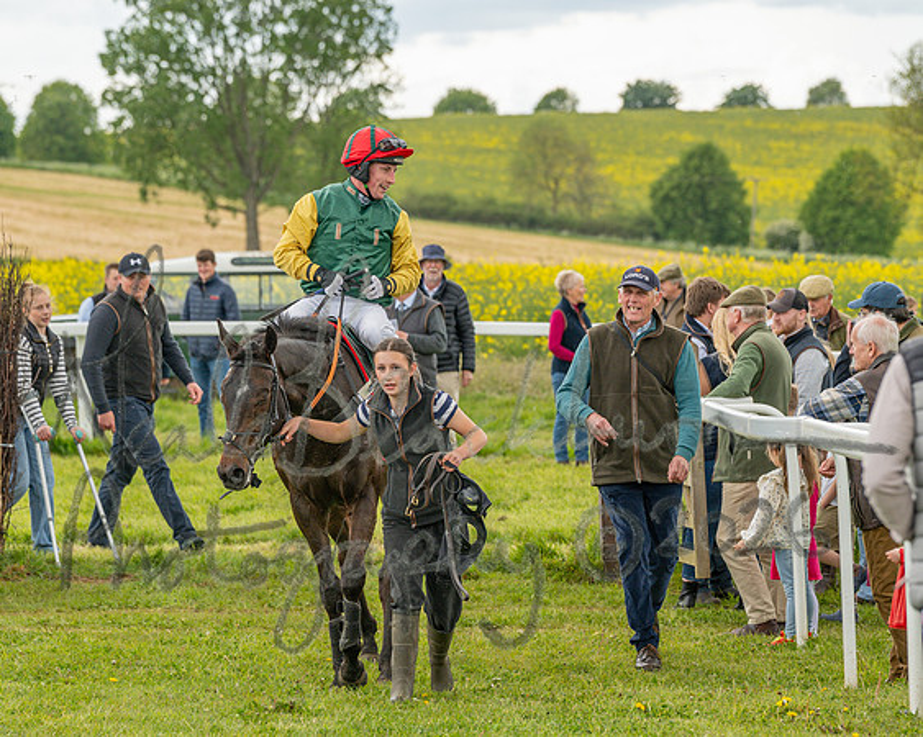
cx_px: 376
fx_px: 5464
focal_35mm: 200
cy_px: 429
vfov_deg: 7.7
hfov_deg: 9.7
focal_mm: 150
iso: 400
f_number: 5
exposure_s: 1/1100
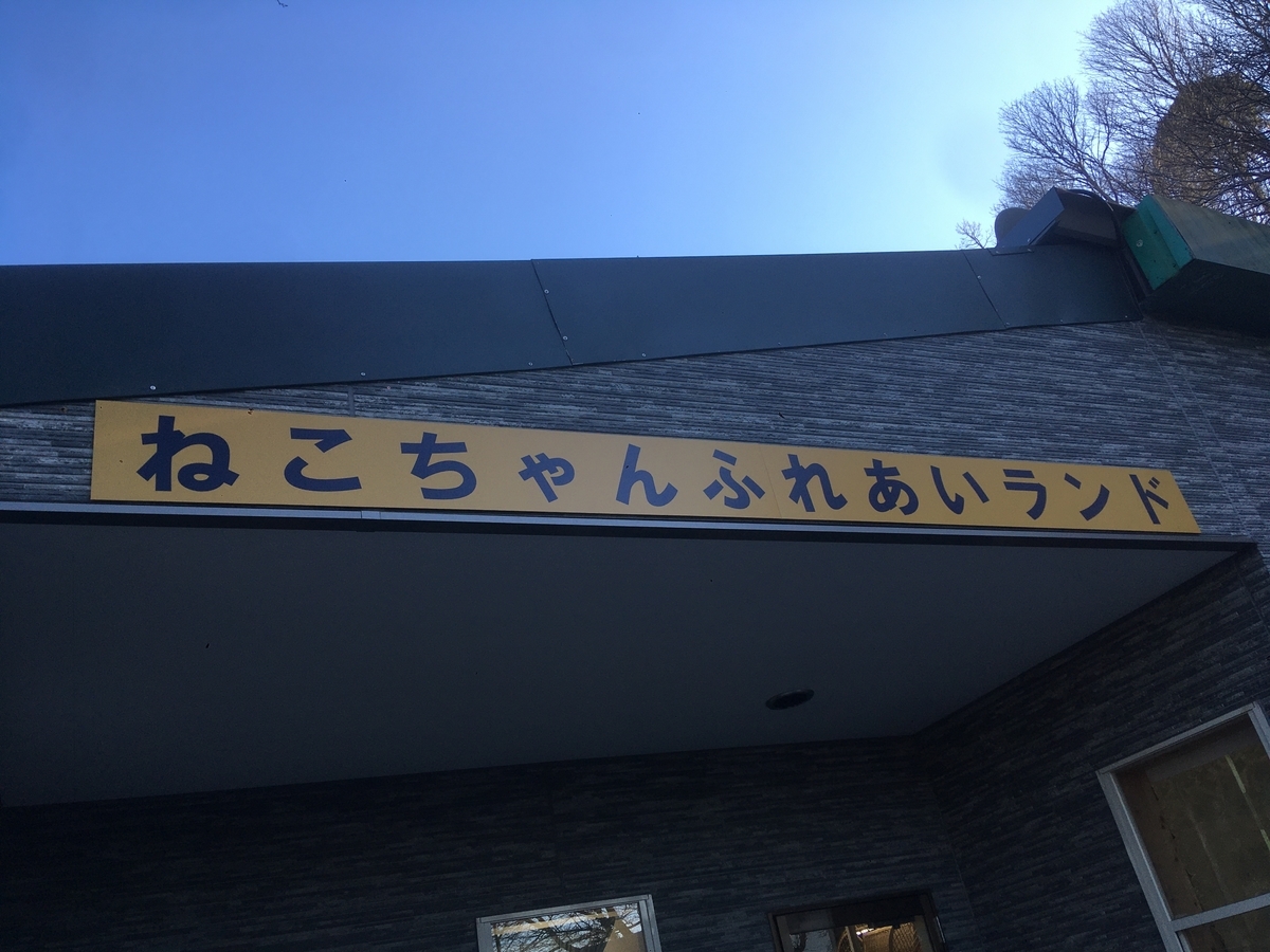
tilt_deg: +31.9
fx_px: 1064
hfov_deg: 61.7
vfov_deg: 48.2
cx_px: 635
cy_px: 476
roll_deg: +13.0
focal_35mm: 29
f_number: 2.2
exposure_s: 1/286
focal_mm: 4.15
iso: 25
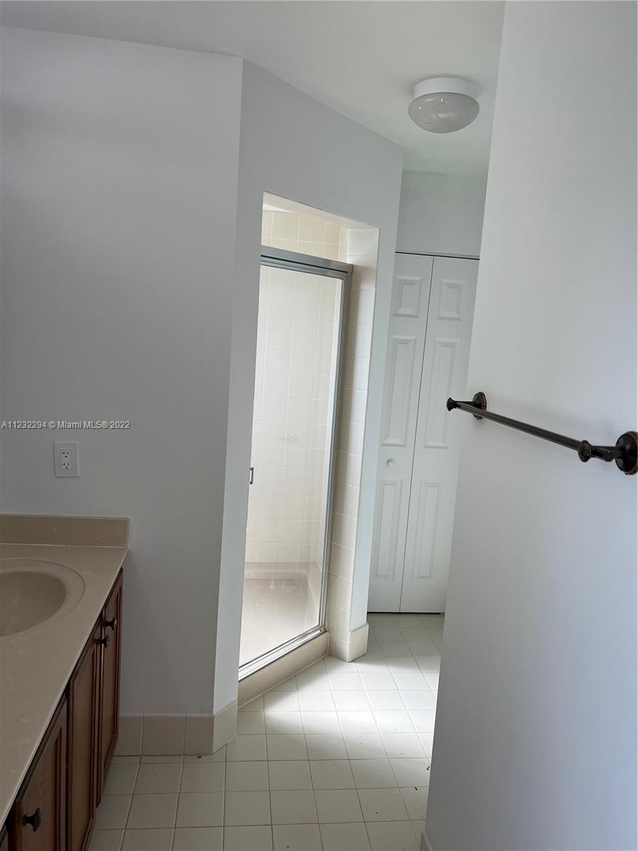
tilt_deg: -7.4
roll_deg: -2.8
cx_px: 319
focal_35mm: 26
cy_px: 426
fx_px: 639
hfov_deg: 53.1
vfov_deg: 67.3
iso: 50
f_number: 1.5
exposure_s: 1/581
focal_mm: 5.7
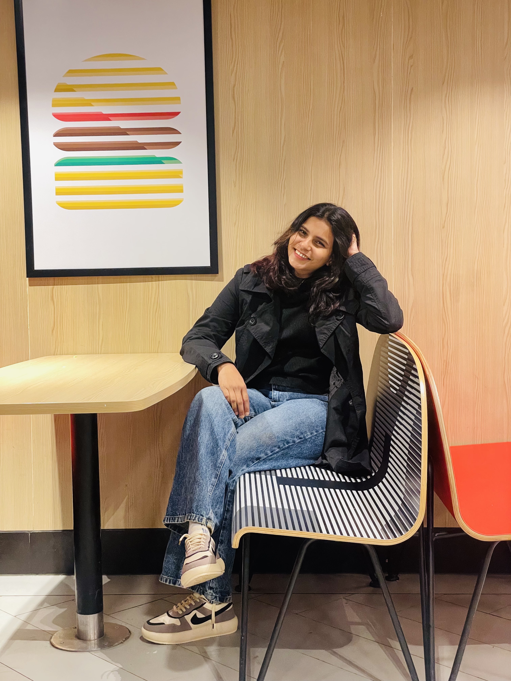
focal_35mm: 52
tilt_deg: -3.6
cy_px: 340
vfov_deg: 36.8
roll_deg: +1.0
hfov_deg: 28.0
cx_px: 256
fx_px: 1023
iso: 250
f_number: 2
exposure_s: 1/50
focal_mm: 6
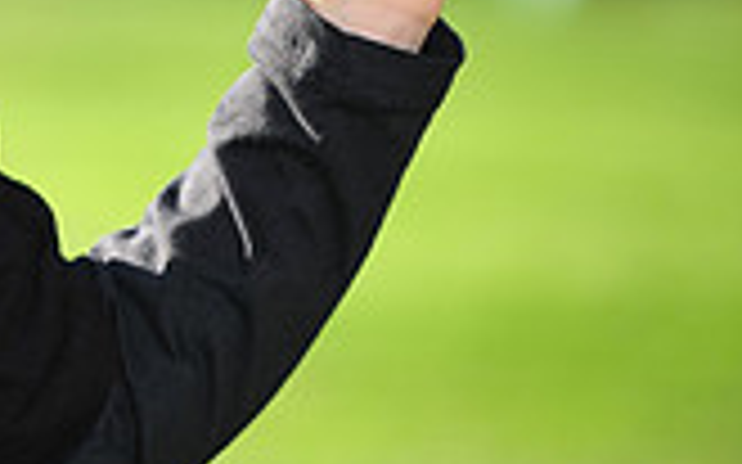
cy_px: -293
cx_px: -540
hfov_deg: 4.3
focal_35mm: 482
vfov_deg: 2.7
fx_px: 9744
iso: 200
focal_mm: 135
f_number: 4.5
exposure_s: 1/640
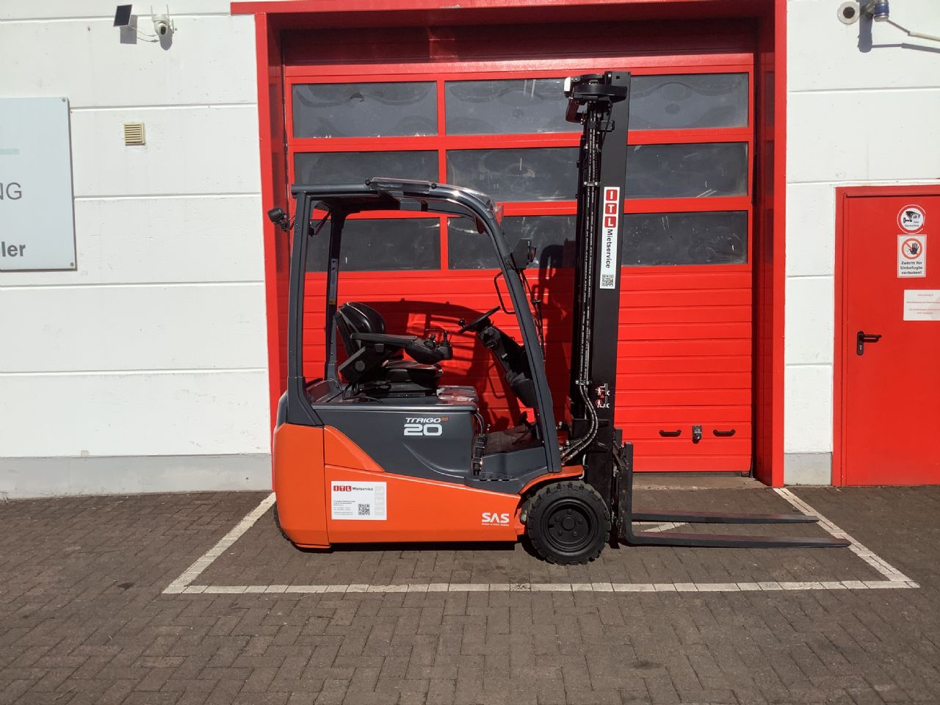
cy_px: 352
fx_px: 842
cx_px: 470
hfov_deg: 58.4
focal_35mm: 31
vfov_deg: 45.4
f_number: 2.4
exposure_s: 1/2717
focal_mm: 3.3
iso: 25
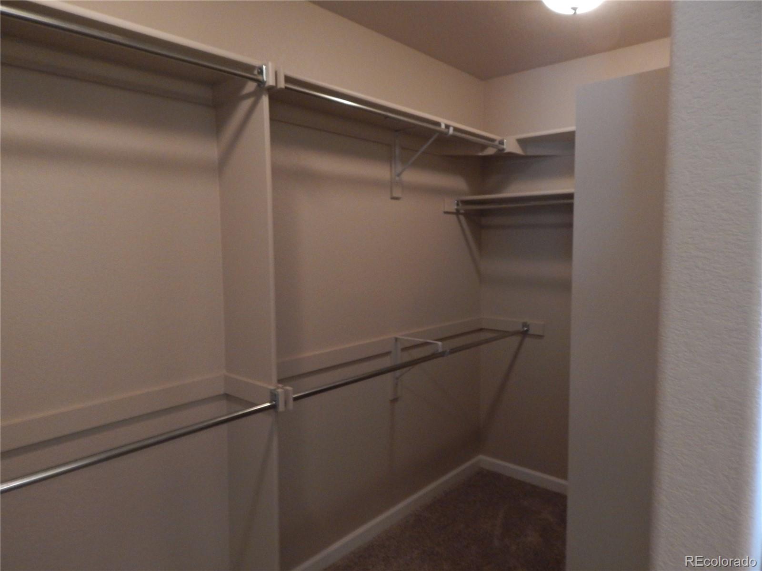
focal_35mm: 22
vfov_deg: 61.1
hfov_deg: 76.4
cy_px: 286
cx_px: 381
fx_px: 484
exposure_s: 1/20
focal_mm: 4
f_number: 3
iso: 400
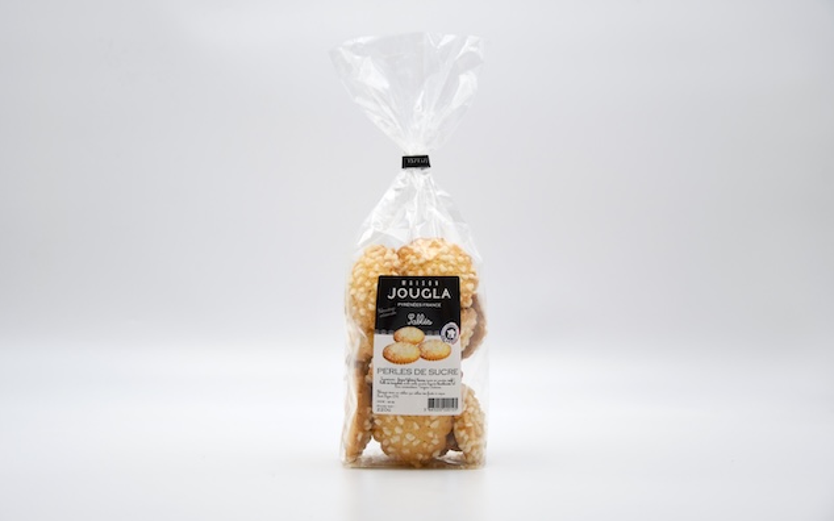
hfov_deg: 29.8
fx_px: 1568
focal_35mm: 69
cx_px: 416
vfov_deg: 18.9
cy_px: 249
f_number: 4.8
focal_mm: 45
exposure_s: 1/80
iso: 100
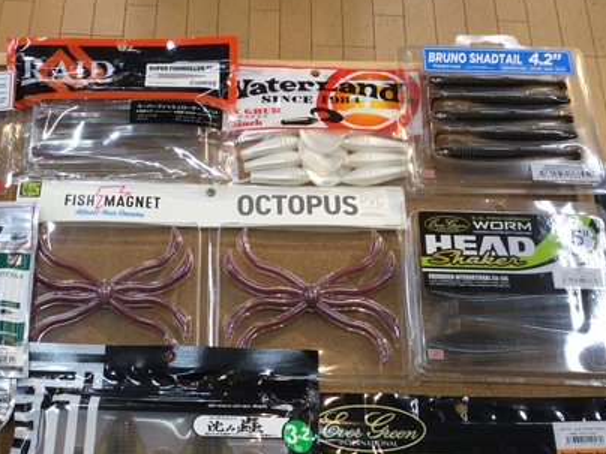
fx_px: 805
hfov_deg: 40.7
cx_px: 202
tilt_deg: -66.4
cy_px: 316
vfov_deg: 31.2
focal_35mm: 46
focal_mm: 3.3
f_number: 2.4
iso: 32
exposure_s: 1/60
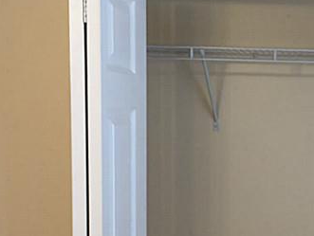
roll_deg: -2.8
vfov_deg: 20.8
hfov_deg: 26.0
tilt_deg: -4.7
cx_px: 331
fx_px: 636
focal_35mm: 70
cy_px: 185
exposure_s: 1/15
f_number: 2.2
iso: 32
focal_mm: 4.15
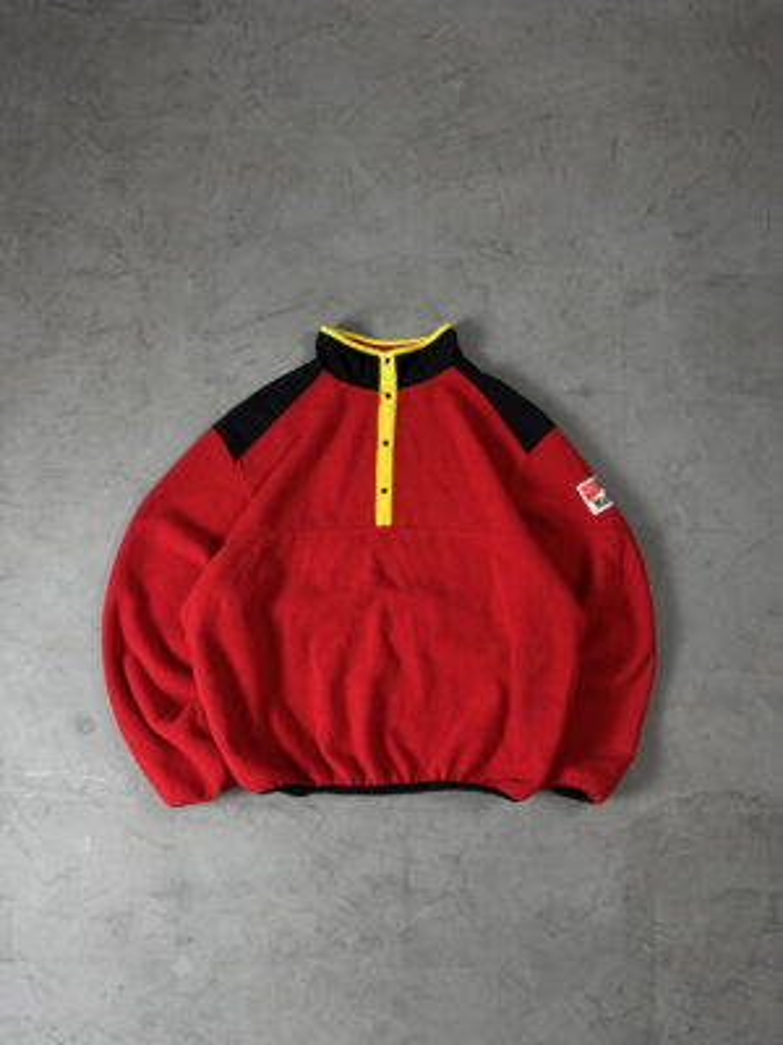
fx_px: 724
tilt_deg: -81.5
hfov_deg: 56.8
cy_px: 522
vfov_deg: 71.6
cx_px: 392
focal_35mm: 24
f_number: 1.78
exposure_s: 1/60
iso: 160
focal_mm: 6.76
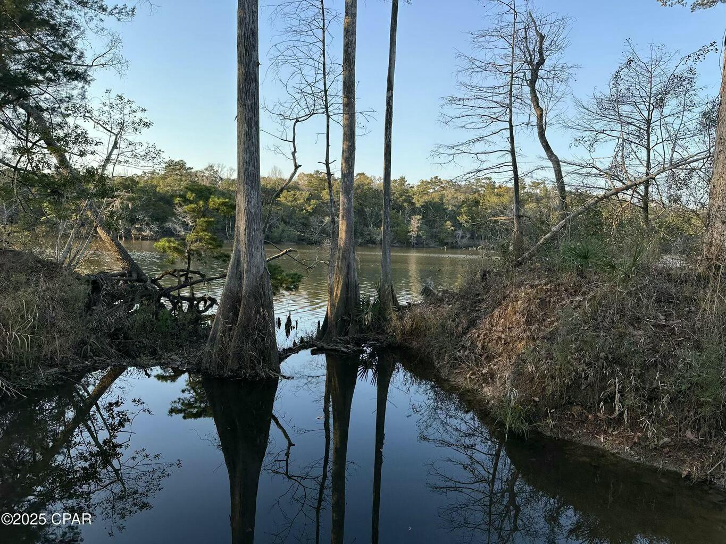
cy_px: 272
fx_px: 503
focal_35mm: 24
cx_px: 363
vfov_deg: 56.8
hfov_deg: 71.6
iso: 80
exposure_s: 1/1029
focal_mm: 6.86
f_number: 1.78
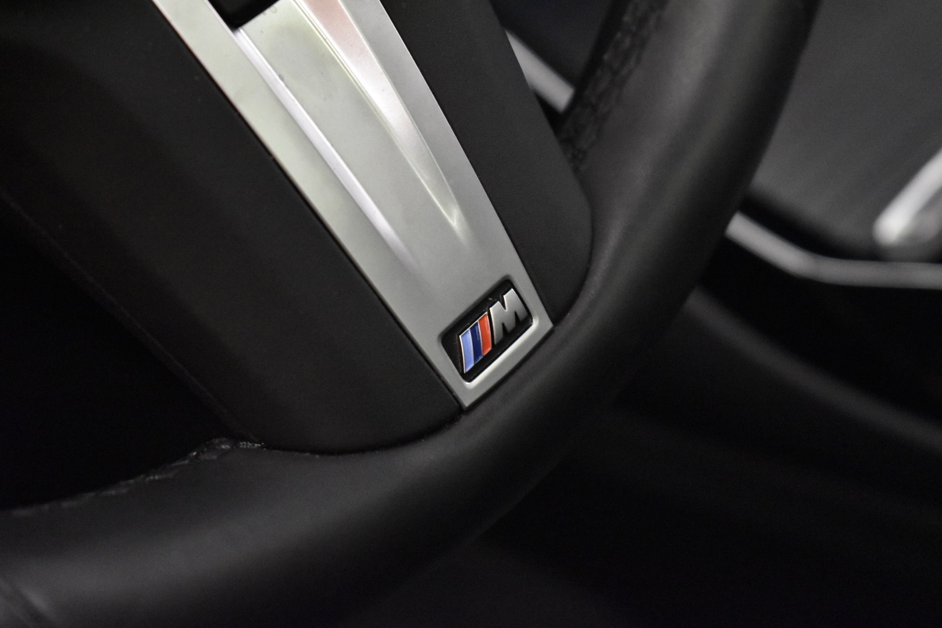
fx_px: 2159
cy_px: 314
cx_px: 471
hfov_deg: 24.6
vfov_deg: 16.6
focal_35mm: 82
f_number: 5.6
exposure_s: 1/100
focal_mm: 55
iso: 7200
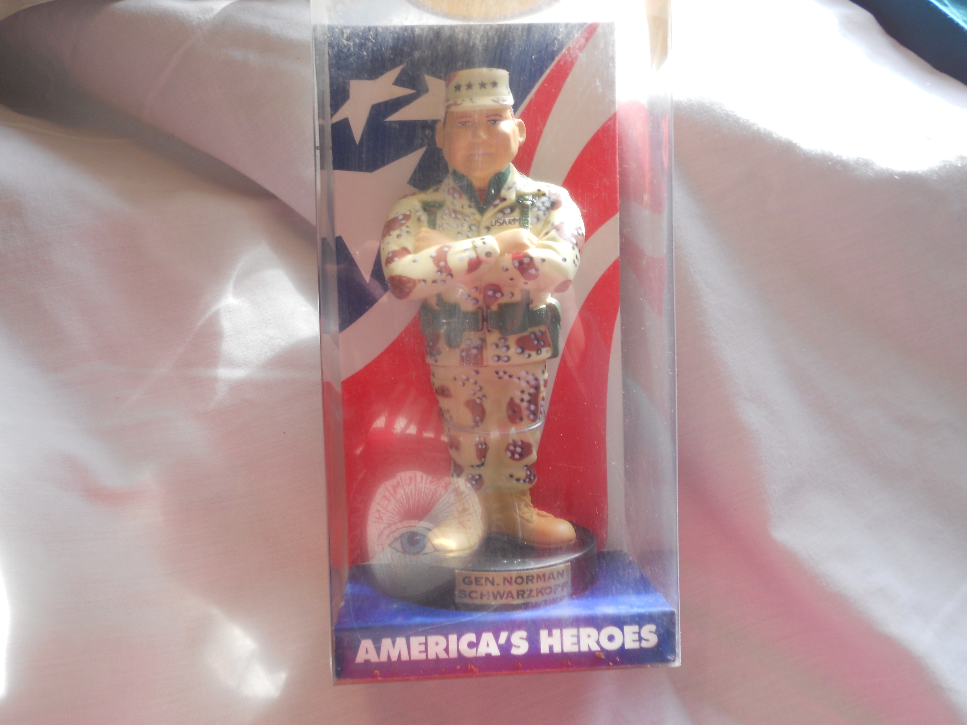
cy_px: 362
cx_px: 484
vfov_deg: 44.2
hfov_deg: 56.8
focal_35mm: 32
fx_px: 894
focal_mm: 5.8
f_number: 3.5
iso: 80
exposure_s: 1/30
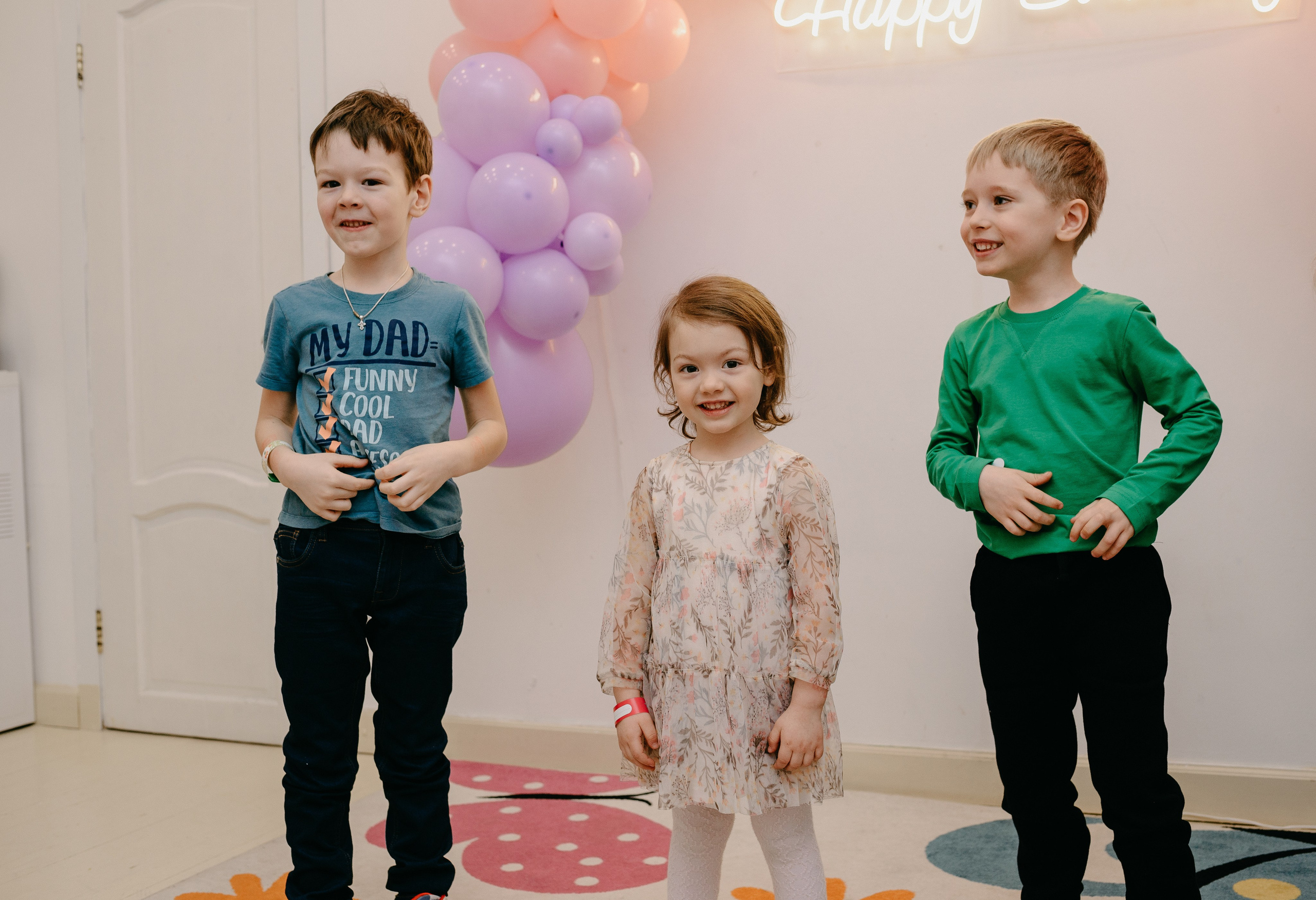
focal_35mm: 38
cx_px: 724
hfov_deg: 50.0
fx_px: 1409
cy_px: 417
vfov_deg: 35.4
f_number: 3.5
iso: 400
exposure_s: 1/160
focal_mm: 35
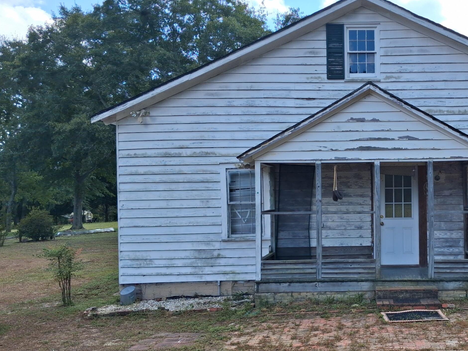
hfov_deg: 42.1
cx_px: 369
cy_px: 190
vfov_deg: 33.6
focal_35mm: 43
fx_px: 581
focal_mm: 4
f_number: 1.8
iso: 25
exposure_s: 1/578
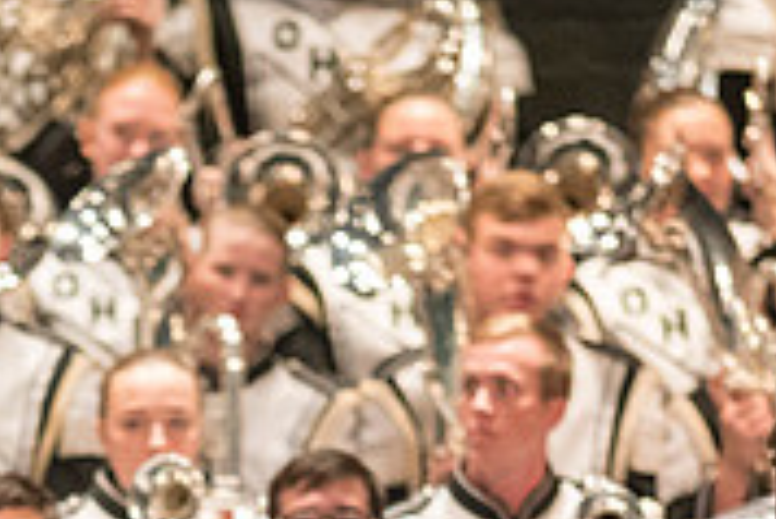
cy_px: 826
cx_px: 144
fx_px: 21119
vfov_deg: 1.4
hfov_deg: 2.1
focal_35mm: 979
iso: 4000
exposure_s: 1/500
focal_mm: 300
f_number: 2.8
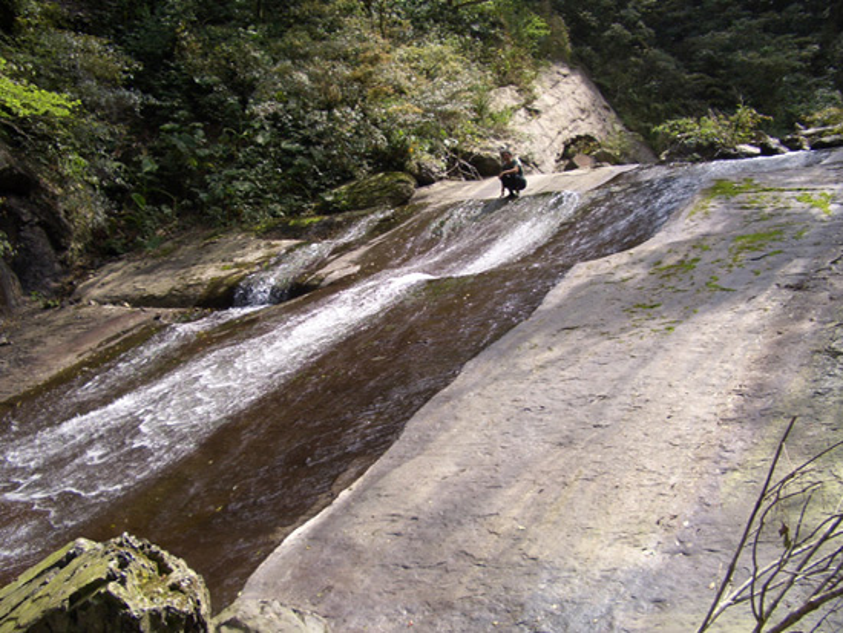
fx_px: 853
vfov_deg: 40.7
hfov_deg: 52.6
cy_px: 316
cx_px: 422
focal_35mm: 35
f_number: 2.6
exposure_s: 1/400
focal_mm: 5.8
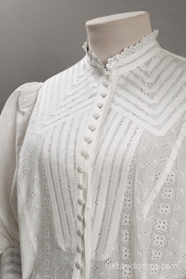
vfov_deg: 41.1
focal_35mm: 48
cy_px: 140
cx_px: 93
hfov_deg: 28.1
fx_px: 372
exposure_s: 1/60
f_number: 8
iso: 320
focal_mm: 32
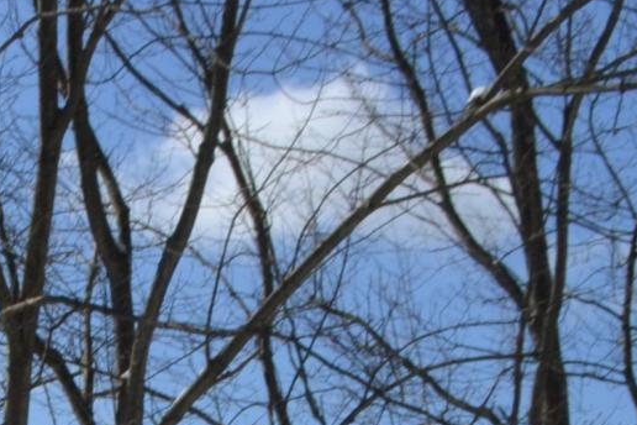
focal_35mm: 157
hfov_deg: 11.7
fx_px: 2778
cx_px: -642
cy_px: 1205
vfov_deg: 7.8
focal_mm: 18
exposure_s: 1/640
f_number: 10
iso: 400
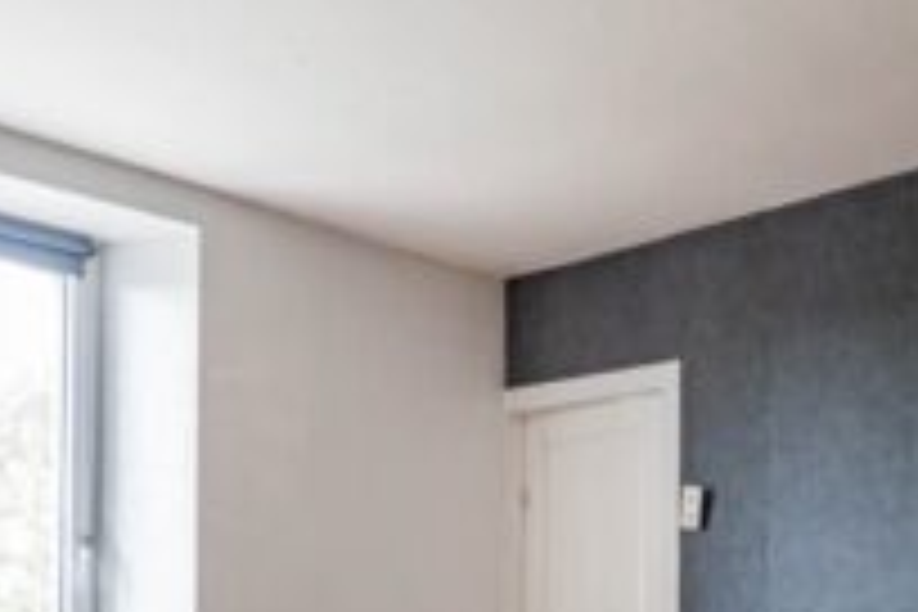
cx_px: 603
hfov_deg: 39.9
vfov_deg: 25.8
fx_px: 1249
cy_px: 644
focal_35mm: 49
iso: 100
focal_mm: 13
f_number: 7.1
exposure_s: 1/2
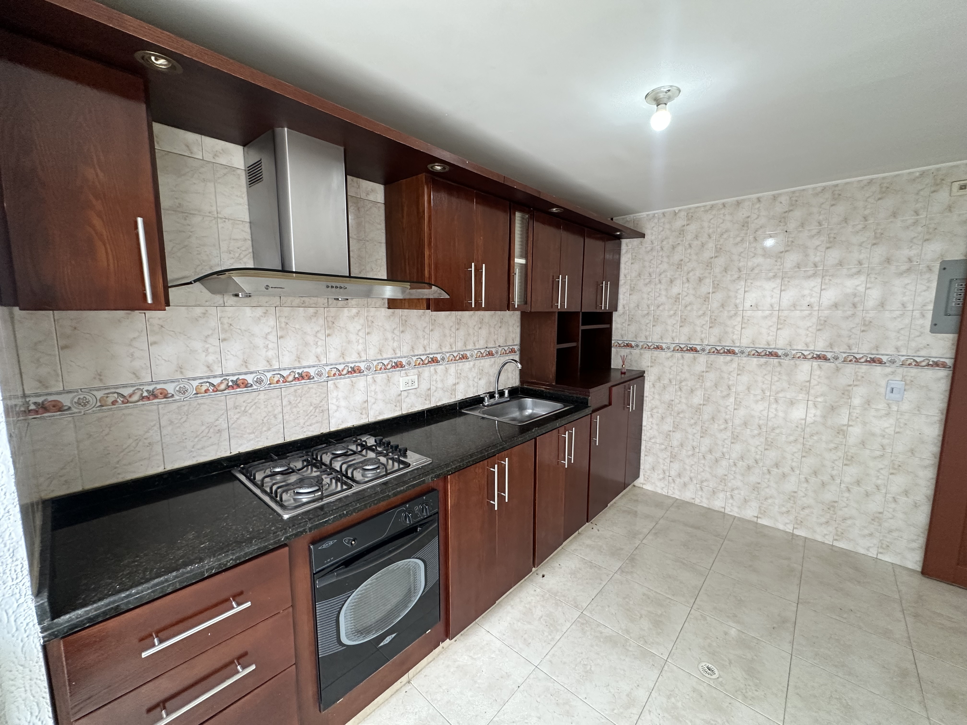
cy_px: 362
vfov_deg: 85.7
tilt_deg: -7.8
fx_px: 391
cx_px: 484
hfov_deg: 102.1
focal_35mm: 14
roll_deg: -0.5
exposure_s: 1/99
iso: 200
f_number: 2.2
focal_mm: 2.22
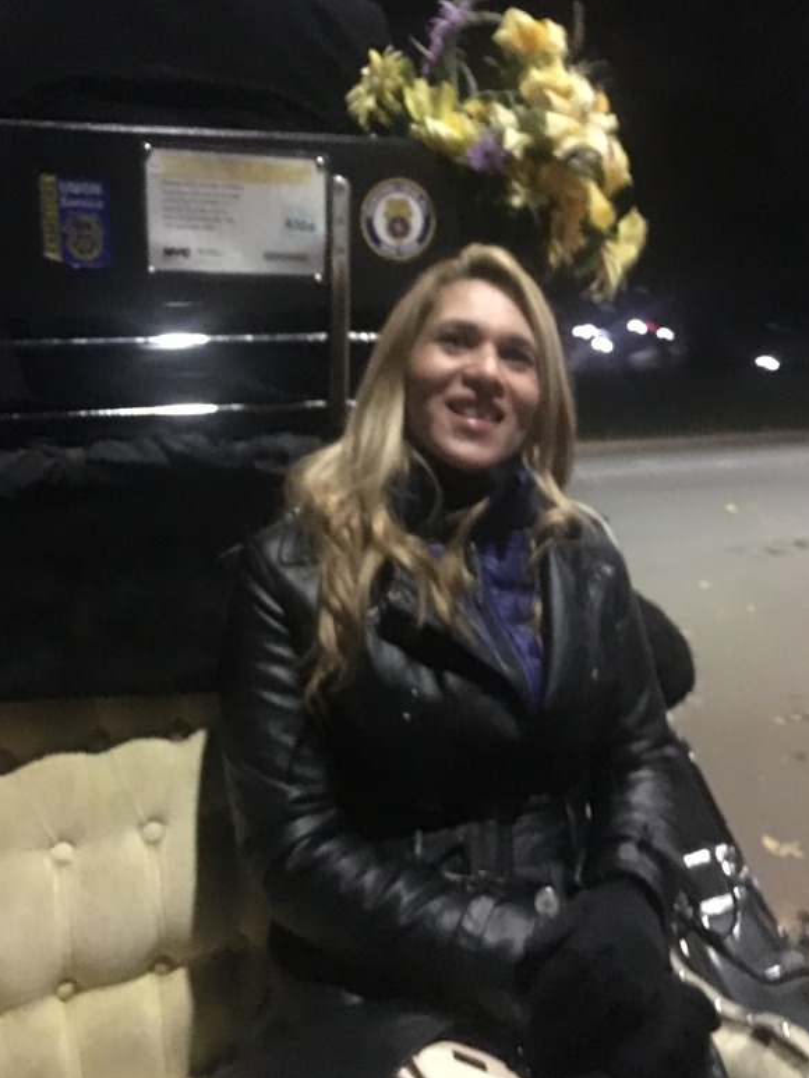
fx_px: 997
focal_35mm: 32
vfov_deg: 56.8
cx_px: 445
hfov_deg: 44.1
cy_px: 506
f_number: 2.2
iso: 1000
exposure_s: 1/15
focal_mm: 4.15
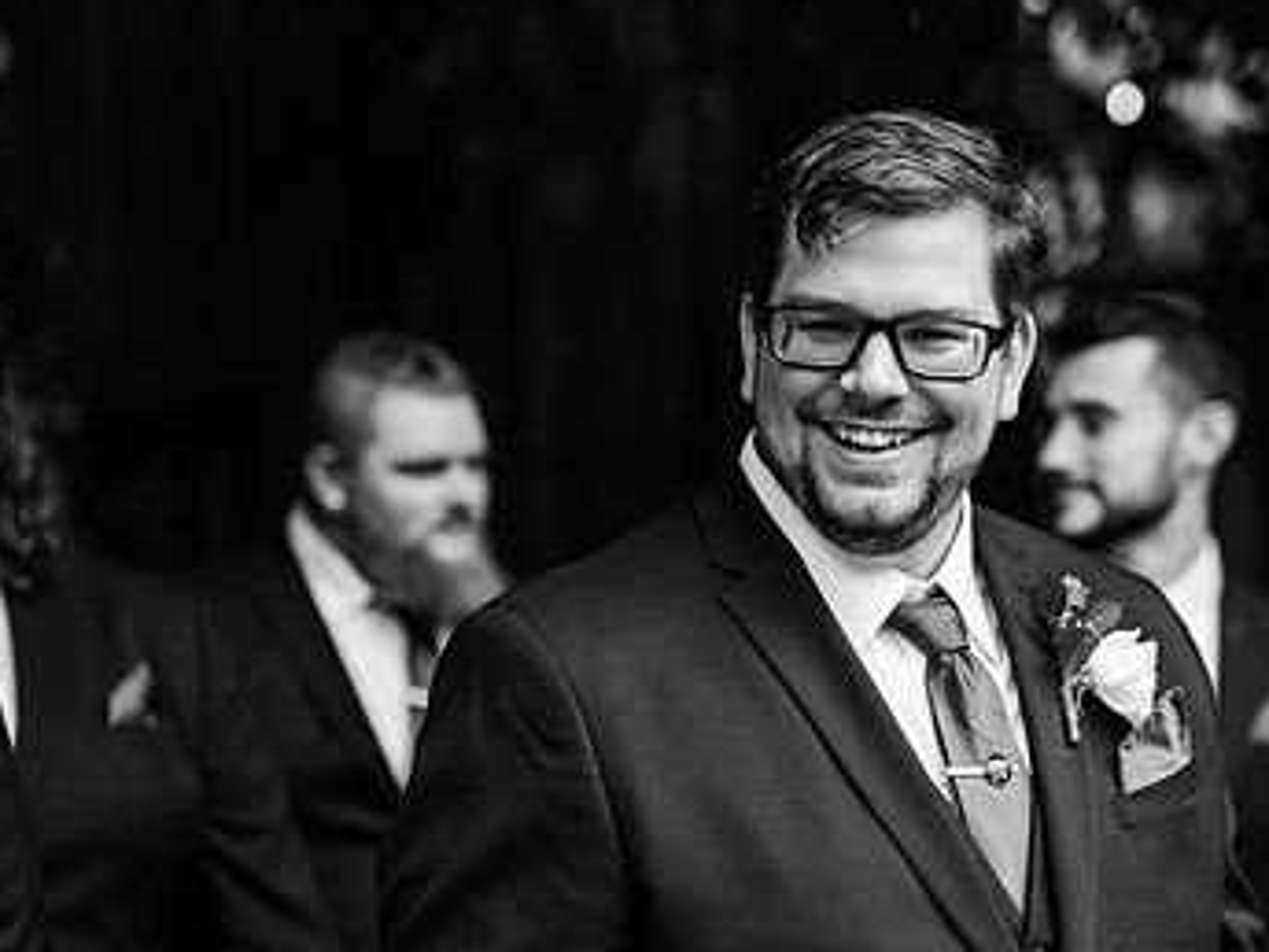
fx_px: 2969
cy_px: 603
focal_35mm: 81
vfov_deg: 18.2
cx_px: 848
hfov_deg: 24.0
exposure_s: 1/200
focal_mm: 50
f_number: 1.8
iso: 64
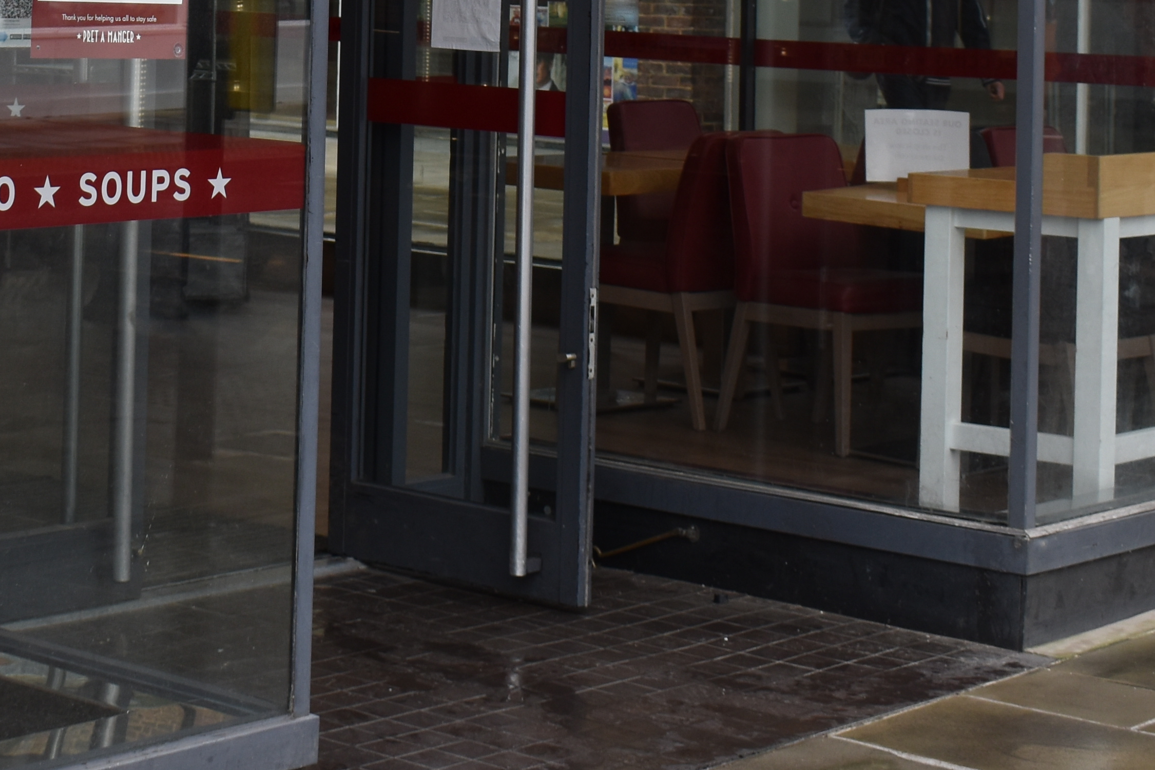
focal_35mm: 96
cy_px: -253
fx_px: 3080
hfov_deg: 21.0
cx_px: 264
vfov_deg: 13.7
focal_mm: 24
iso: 200
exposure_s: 1/250
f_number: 5.6
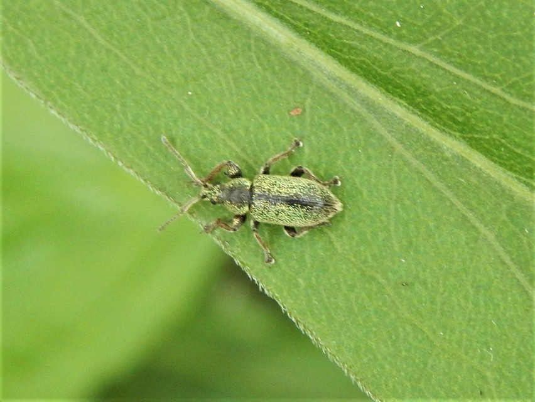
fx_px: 1438
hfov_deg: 21.1
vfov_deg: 15.9
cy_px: 201
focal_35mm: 93
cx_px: 268
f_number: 4.4
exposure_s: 1/80
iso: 400
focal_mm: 16.6
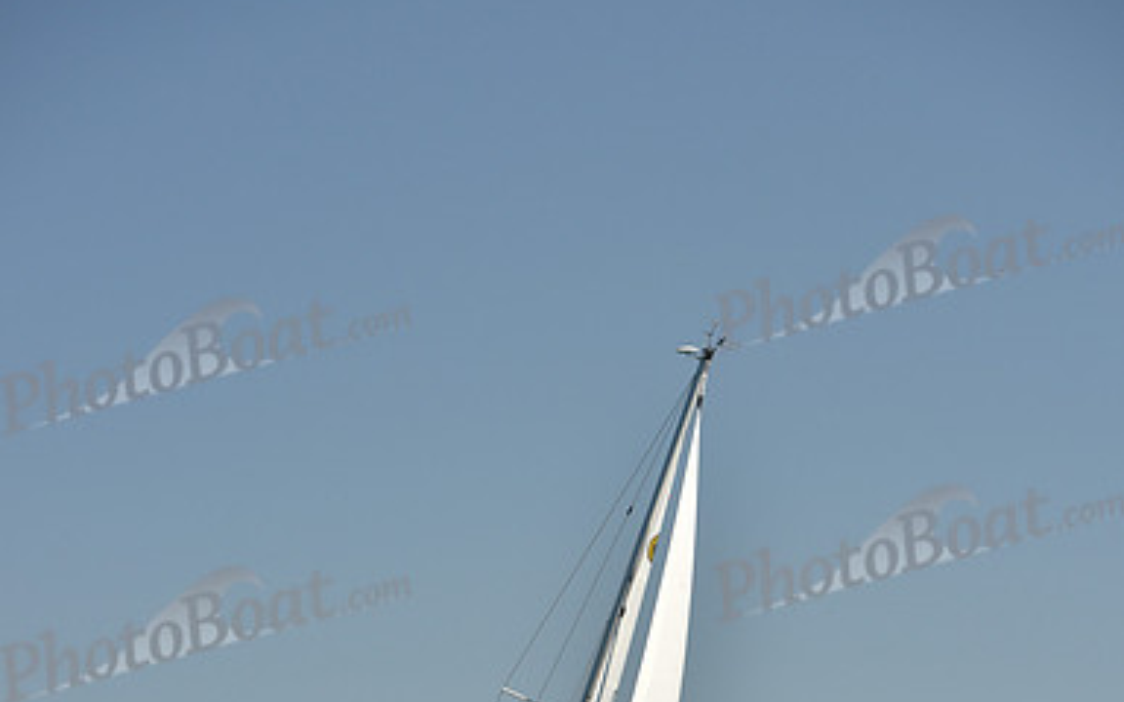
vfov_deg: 6.5
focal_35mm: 200
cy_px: 740
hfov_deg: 10.5
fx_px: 6127
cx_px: 563
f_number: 5
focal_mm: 130
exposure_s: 1/800
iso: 250
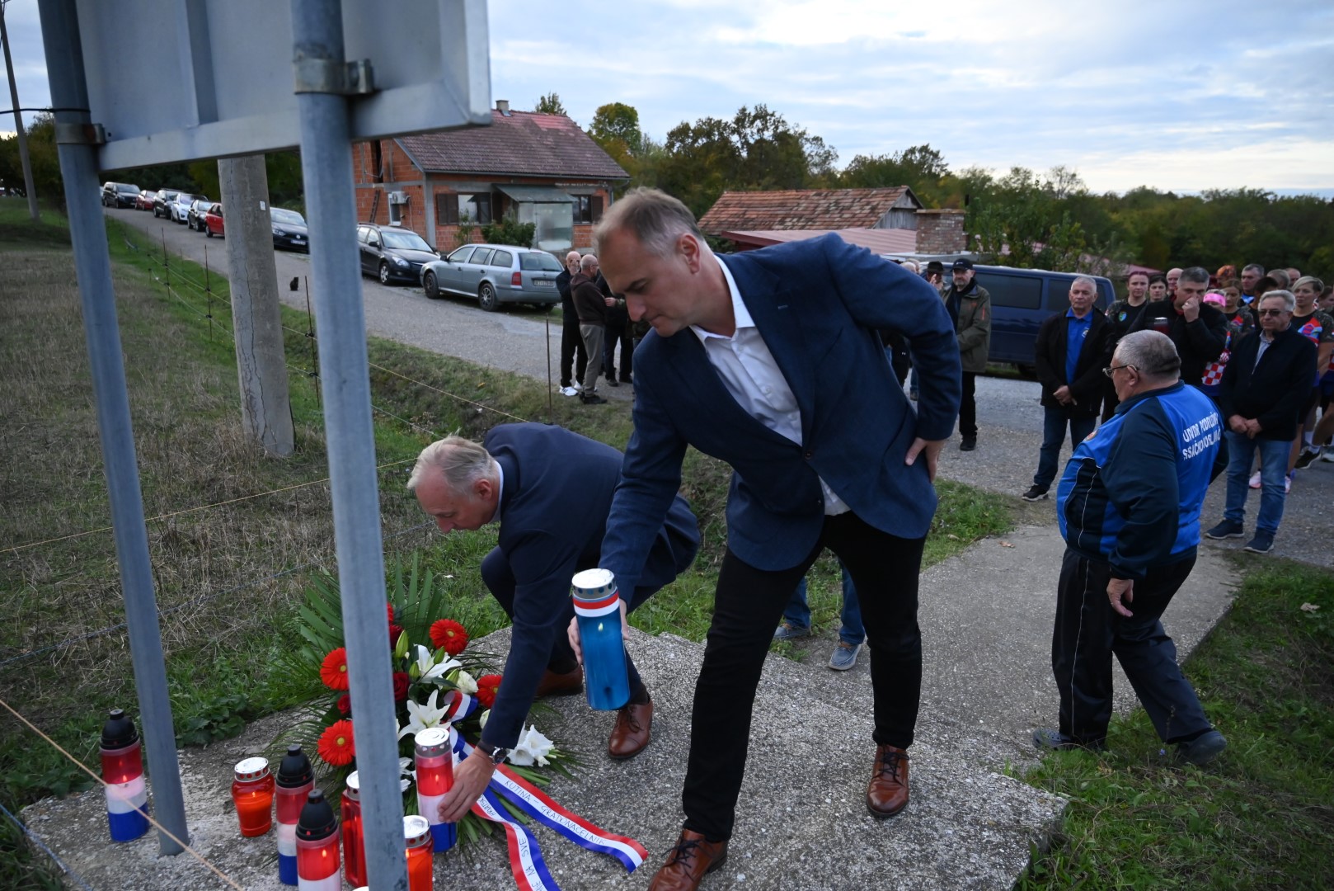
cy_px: 446
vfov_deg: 53.2
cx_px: 667
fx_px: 890
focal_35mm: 24
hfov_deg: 73.7
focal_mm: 24
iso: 2500
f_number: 4
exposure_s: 1/2500
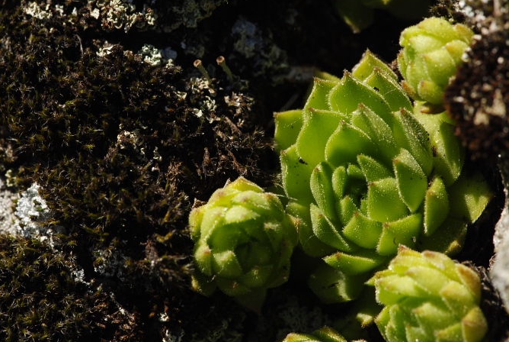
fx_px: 2161
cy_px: 145
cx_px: 221
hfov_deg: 13.4
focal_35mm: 153
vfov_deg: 9.0
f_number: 10
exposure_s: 1/125
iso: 100
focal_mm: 85
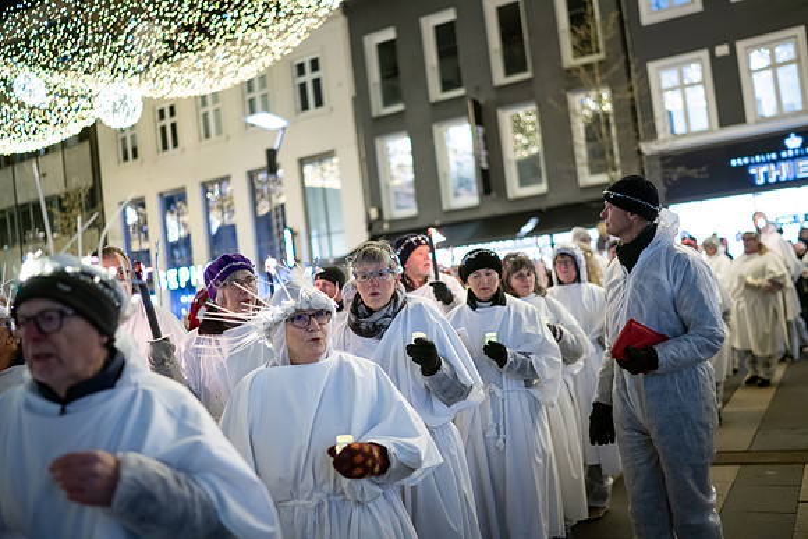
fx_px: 786
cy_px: 270
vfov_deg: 37.9
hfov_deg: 54.4
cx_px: 404
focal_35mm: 35
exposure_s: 1/200
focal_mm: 35
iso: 2000
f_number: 1.4
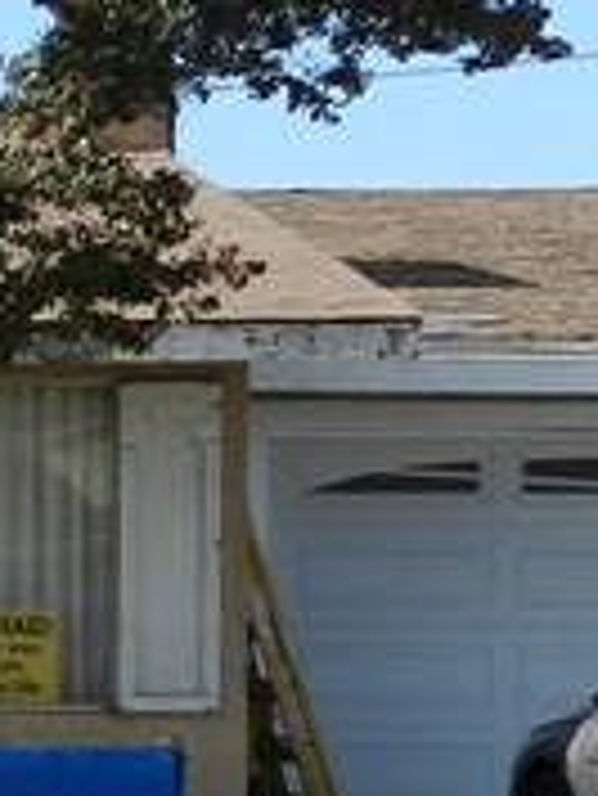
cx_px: -764
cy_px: 648
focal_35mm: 133
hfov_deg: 10.0
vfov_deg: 14.7
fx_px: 3060
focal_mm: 4
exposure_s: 1/800
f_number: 4
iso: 160
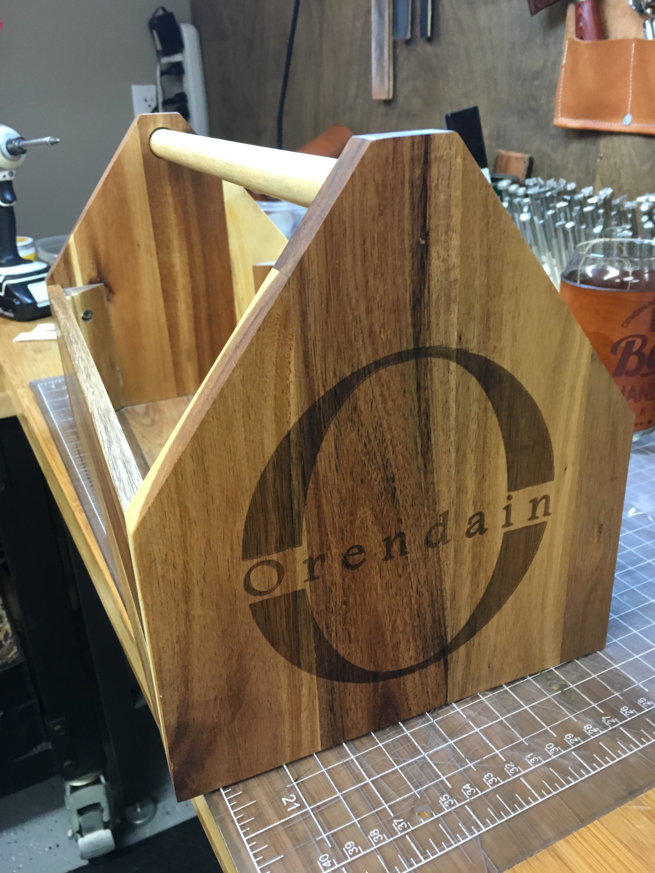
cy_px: 436
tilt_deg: -26.1
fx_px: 732
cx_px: 328
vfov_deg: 61.7
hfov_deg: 48.2
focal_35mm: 29
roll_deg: +1.4
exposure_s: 1/30
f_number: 2.2
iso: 125
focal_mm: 4.15
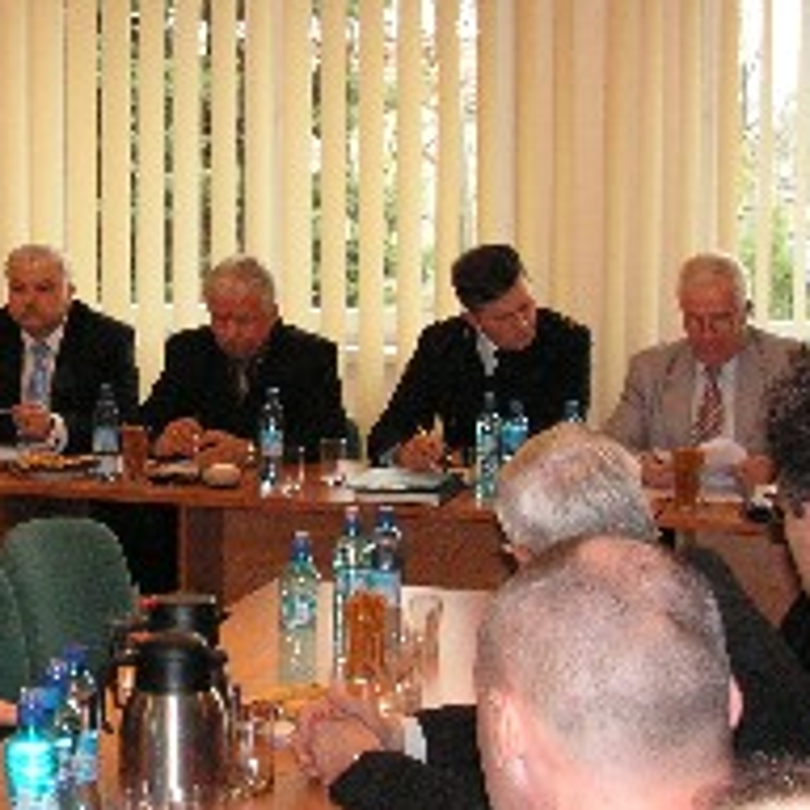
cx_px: 97
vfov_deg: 20.9
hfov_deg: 20.5
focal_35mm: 83
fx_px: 2197
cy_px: 403
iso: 160
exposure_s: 1/40
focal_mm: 6
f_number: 3.2
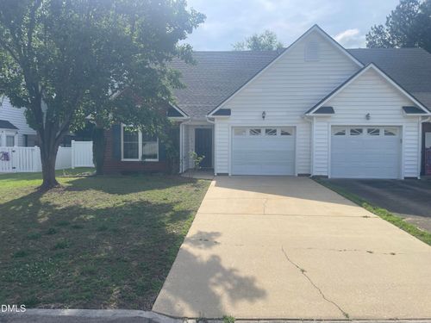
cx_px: 216
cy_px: 162
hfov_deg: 67.3
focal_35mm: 26
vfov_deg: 53.1
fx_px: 324
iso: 32
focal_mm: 4.2
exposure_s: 1/3300
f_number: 1.6
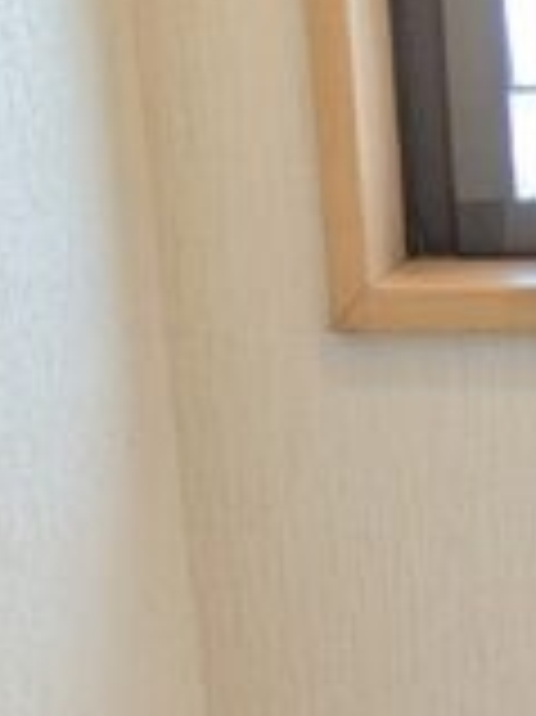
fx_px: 3328
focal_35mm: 161
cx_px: 899
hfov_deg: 8.9
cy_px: 1693
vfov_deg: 10.6
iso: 82
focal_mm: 5.43
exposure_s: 1/120
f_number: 1.89
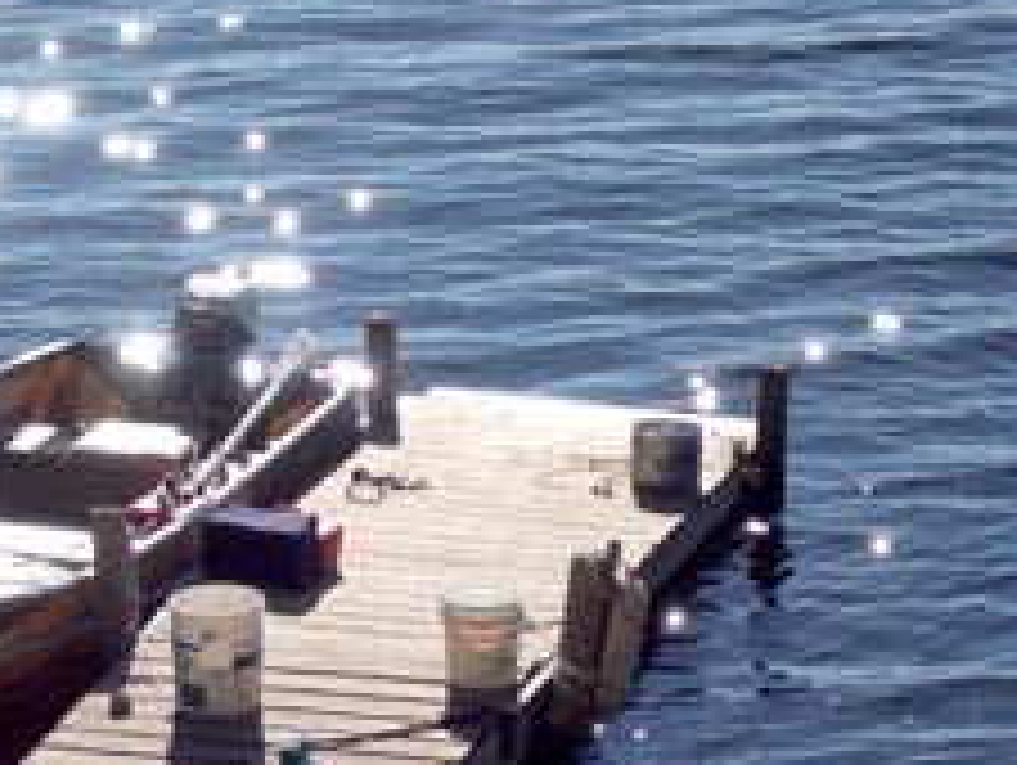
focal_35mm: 227
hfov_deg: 8.7
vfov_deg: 6.5
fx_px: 6676
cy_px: 621
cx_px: 198
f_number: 13.4
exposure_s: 1/88.4
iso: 100
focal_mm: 24
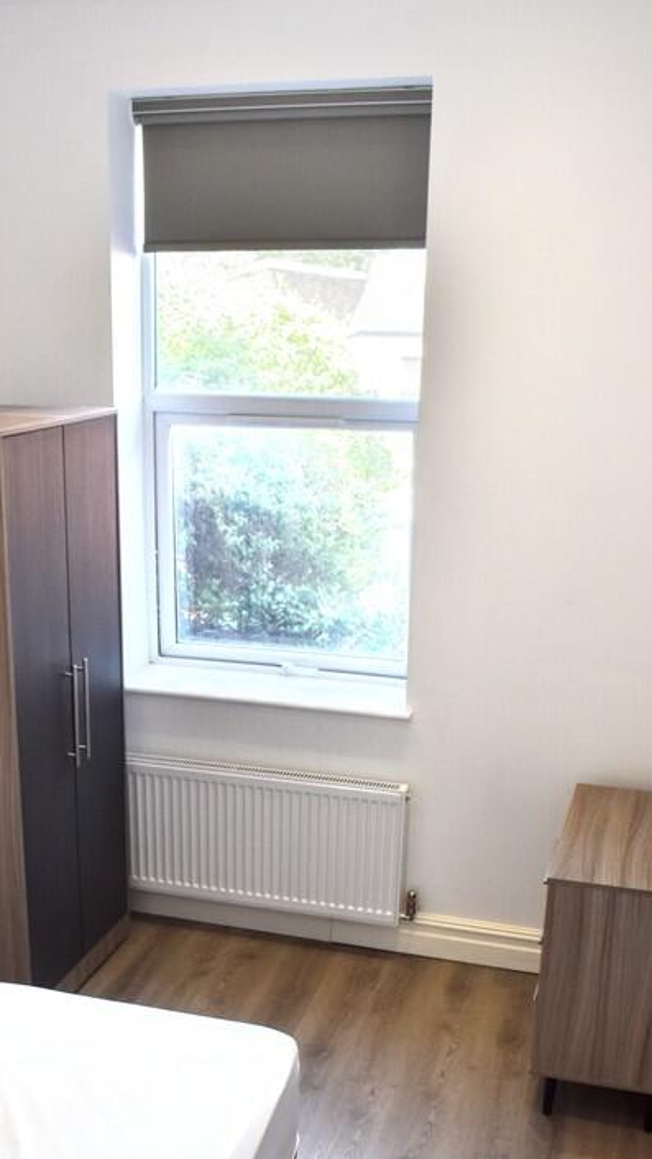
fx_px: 1260
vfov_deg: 48.2
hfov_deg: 28.9
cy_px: 809
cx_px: 259
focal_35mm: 41
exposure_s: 1/125
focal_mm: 18
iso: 400
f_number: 5.6
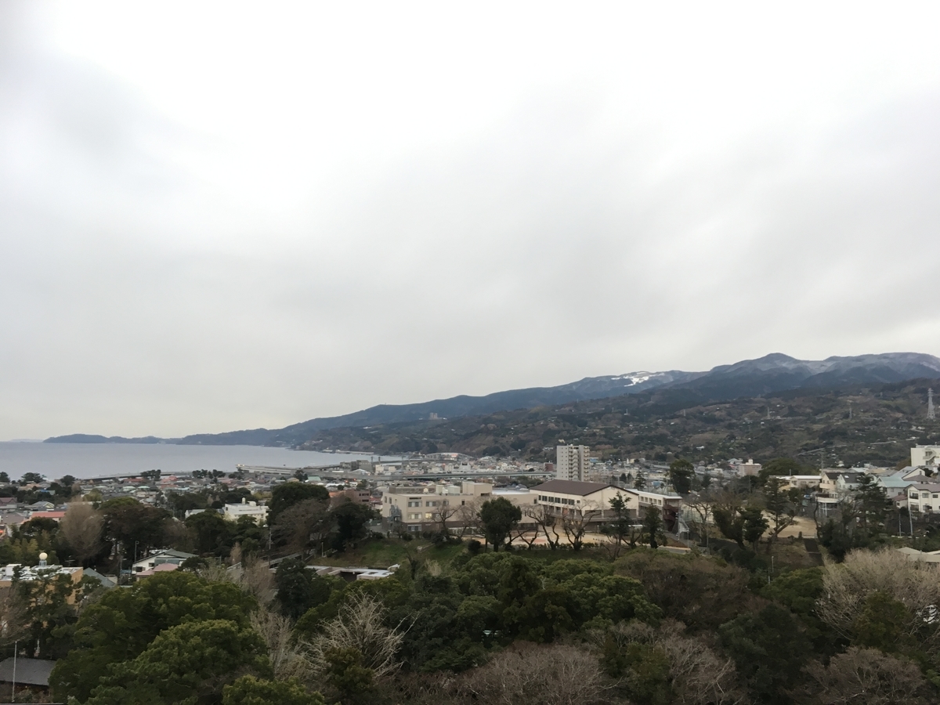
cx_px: 470
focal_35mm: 29
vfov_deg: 48.2
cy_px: 352
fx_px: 787
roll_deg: -0.9
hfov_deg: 61.7
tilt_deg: +6.9
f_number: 2.2
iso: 50
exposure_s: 1/30
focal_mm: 4.15
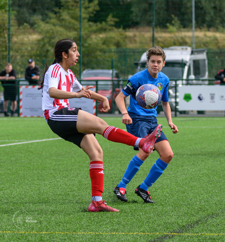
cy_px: 78
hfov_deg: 5.8
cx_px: 61
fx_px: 2233
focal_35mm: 293
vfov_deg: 6.2
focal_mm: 125
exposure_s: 1/1600
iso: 450
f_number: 4.5
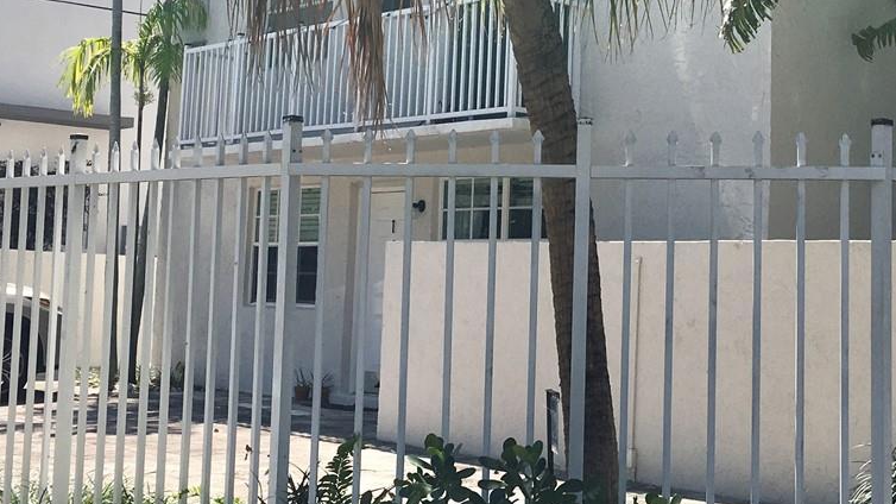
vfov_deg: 17.9
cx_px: 505
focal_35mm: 67
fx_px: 1592
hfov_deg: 31.4
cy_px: 140
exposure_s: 1/1241
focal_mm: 4.15
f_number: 2.2
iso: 25
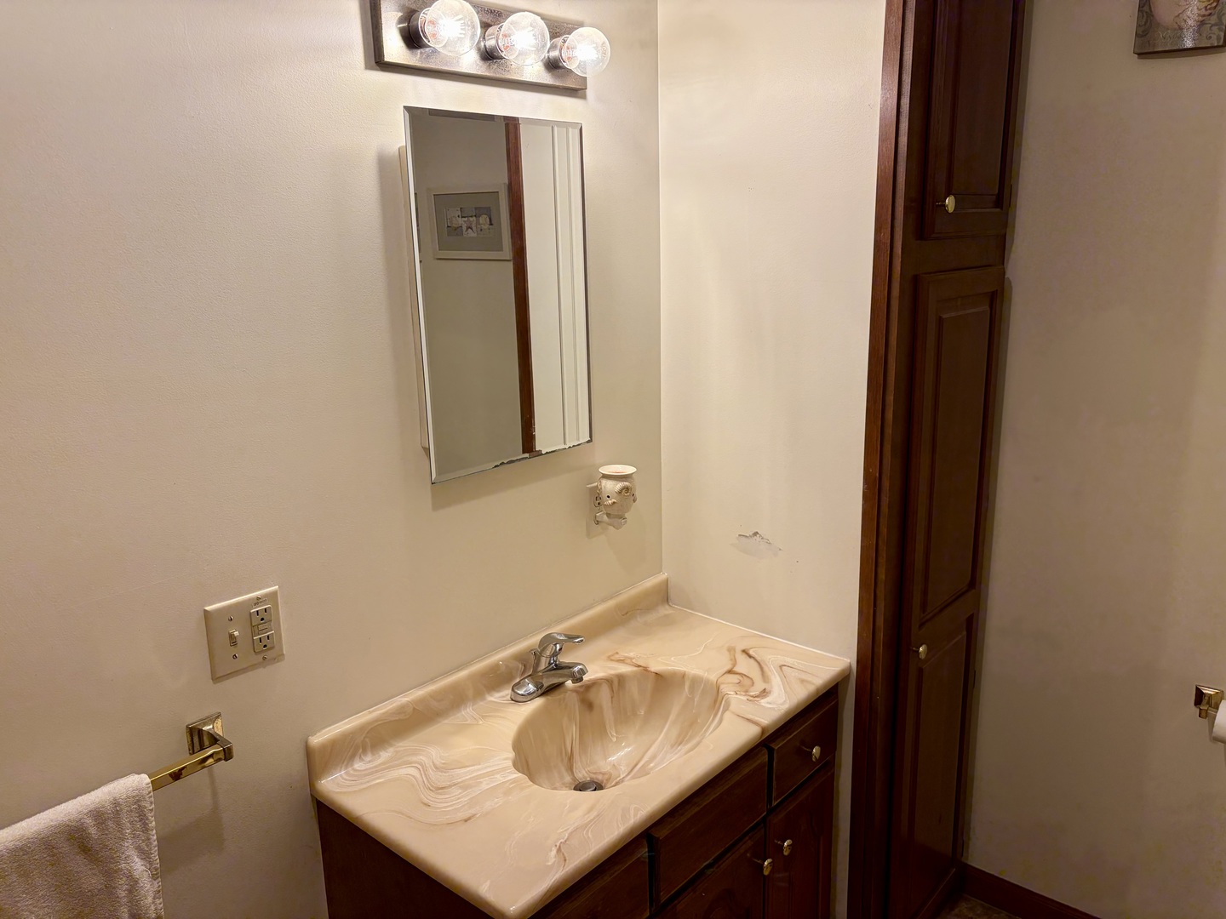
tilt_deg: -12.7
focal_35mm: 26
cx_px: 613
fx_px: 921
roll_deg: +0.8
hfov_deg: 67.3
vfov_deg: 53.1
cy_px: 460
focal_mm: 5.96
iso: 100
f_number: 1.6
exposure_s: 1/120
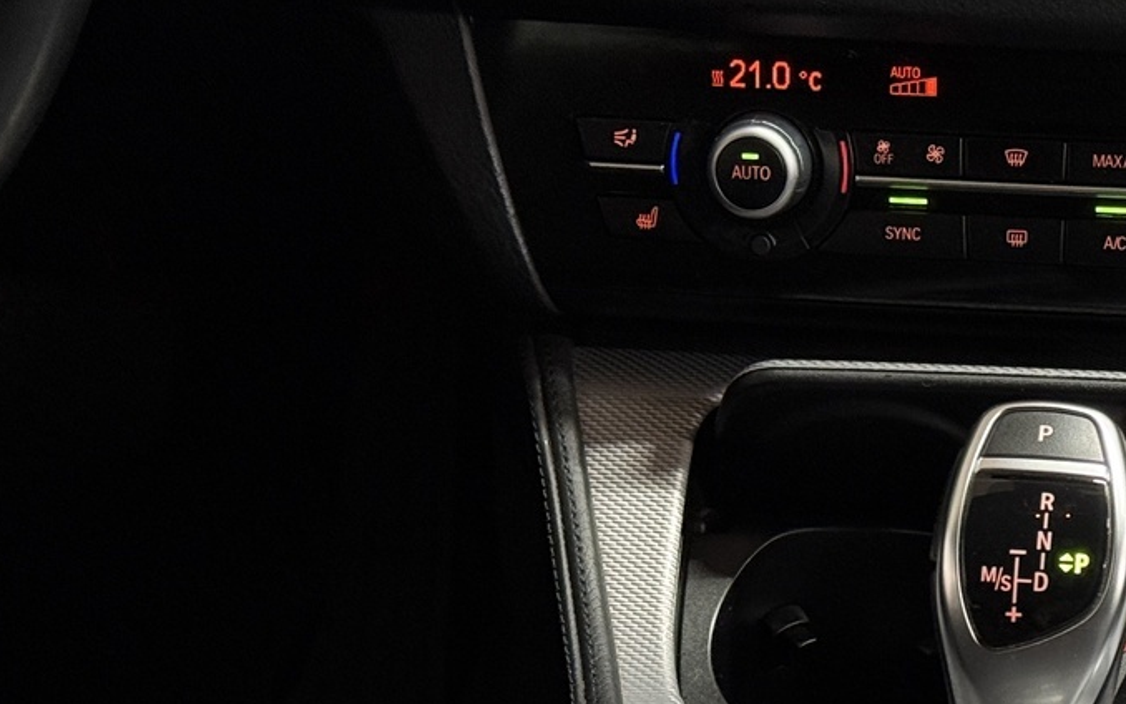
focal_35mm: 108
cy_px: 787
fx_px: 3315
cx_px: 1093
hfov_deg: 18.8
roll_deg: -0.5
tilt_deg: -36.8
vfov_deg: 11.9
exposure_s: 1/50
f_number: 1.78
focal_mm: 6.76
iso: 200
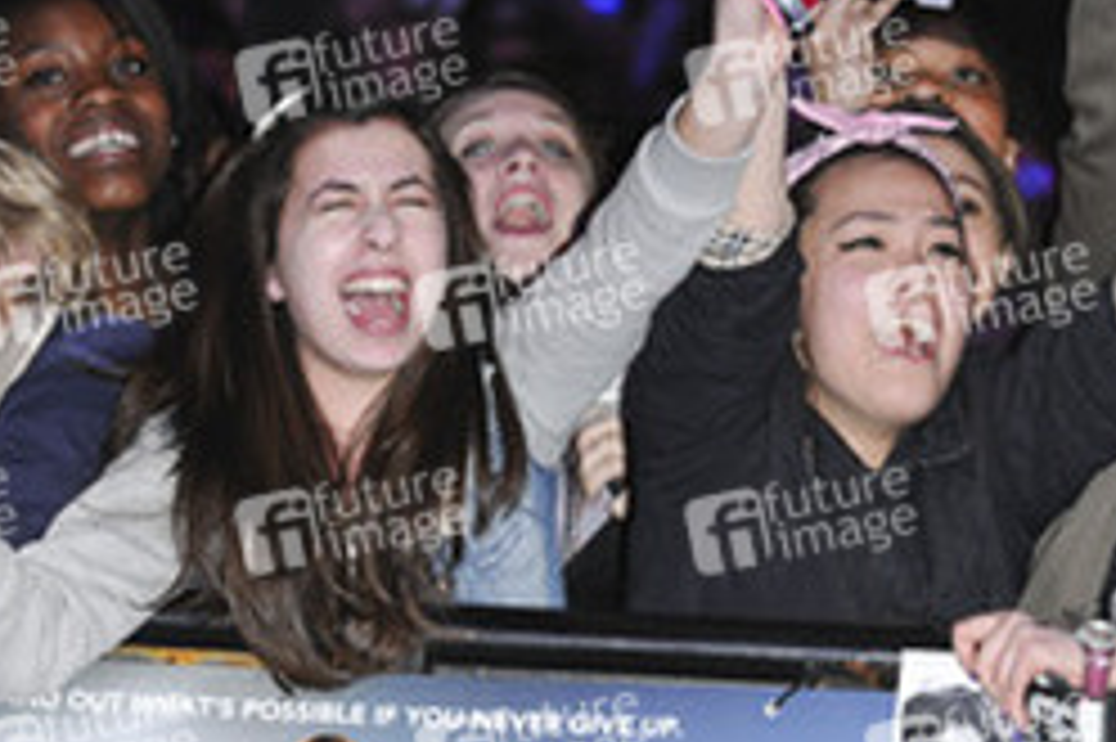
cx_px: 862
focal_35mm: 273
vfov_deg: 5.0
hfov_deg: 7.5
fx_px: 8457
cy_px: 184
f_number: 3.5
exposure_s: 1/160
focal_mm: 100
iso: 320
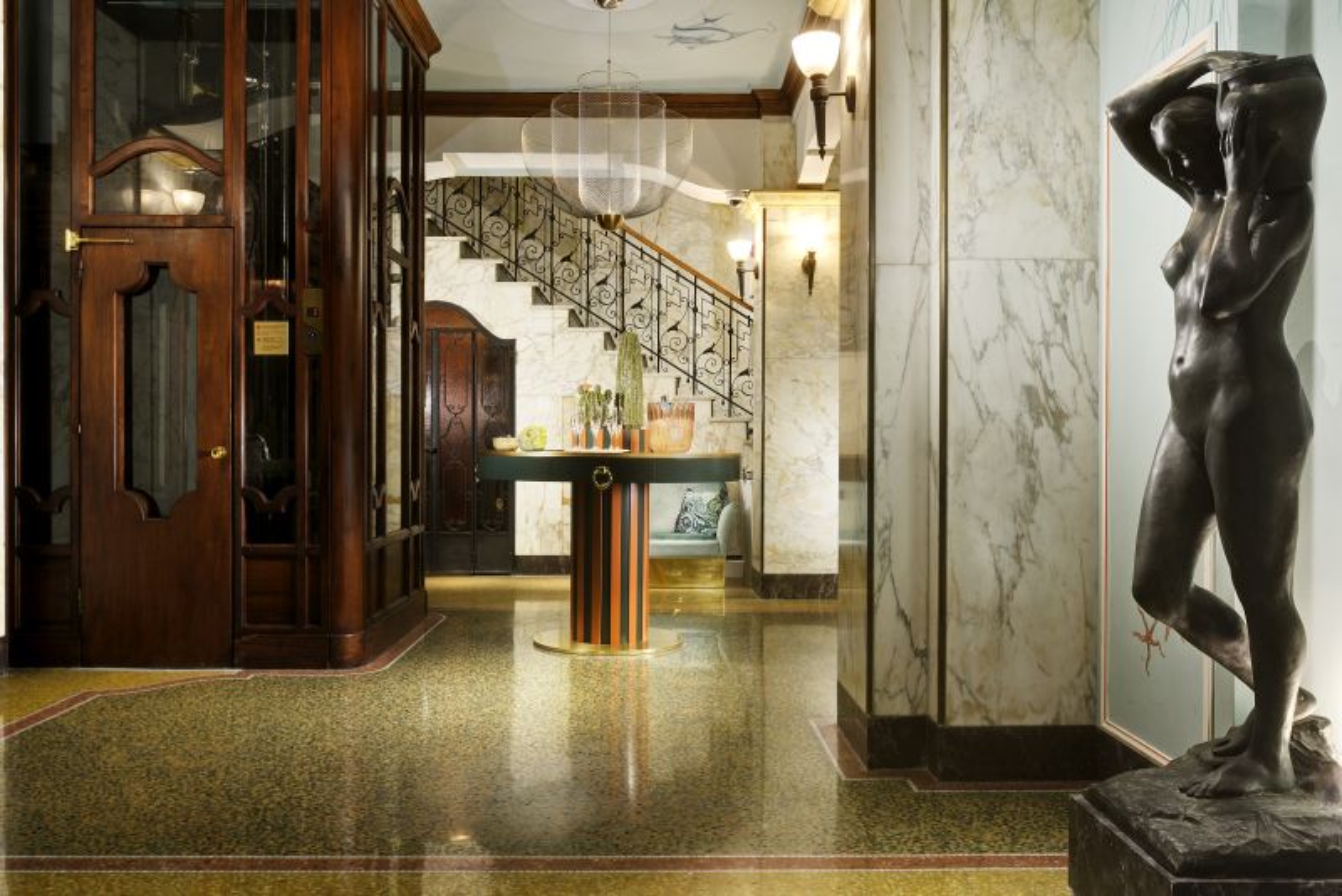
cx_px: 671
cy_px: 448
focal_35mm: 31
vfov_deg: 42.4
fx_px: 1156
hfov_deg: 60.3
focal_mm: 31
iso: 200
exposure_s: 1/200
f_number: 11
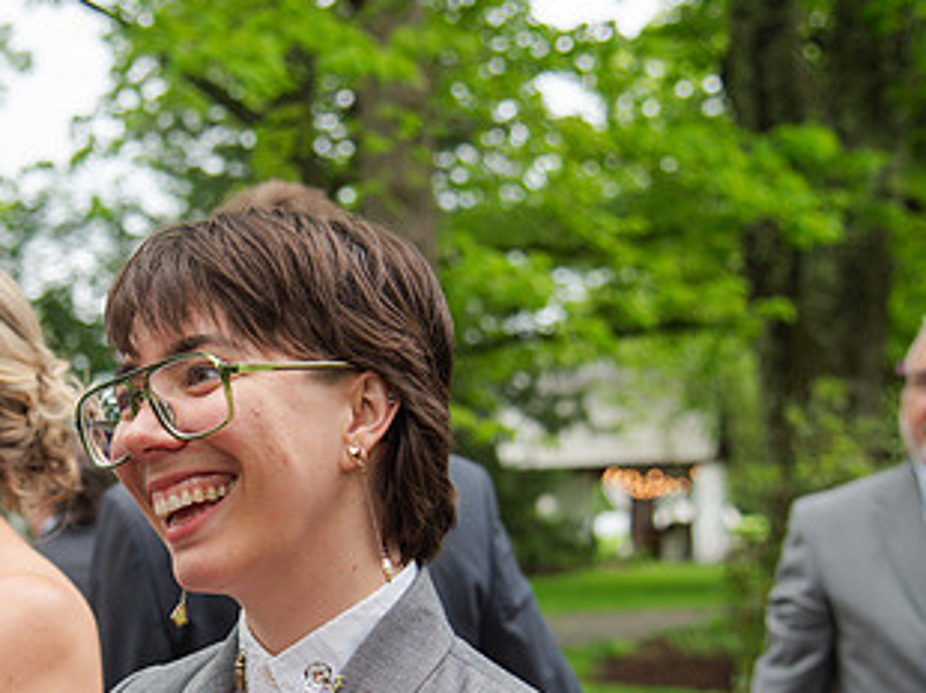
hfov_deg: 26.4
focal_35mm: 72
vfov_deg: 20.2
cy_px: 557
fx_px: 1925
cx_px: 149
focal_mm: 40
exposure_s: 1/320
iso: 160
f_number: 4
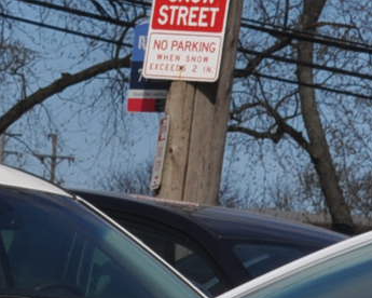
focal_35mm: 455
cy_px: 483
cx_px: 585
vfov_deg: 3.4
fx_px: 5009
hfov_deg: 4.2
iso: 200
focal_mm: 52
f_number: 13
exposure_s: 1/640
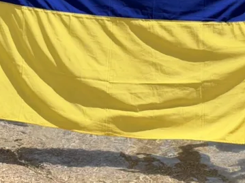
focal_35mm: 137
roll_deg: +1.9
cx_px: 177
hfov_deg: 14.4
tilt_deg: -9.3
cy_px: -23
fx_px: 969
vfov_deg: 10.7
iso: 64
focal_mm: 6.76
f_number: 1.78
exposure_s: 1/4878
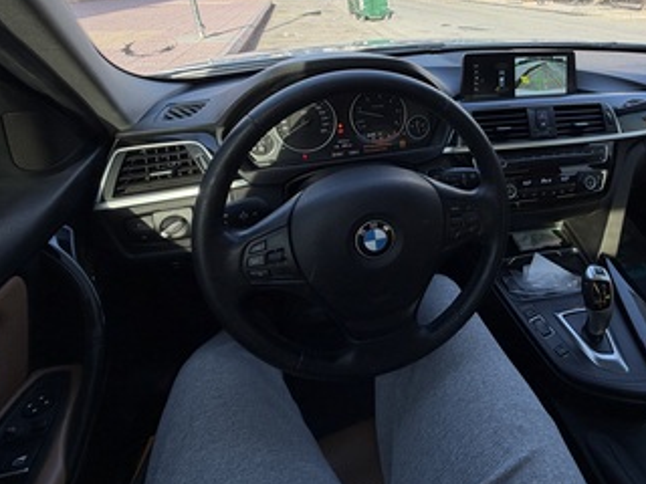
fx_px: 373
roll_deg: +0.9
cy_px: 146
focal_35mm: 20
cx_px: 441
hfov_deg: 78.5
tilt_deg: -25.0
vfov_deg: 63.6
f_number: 2.2
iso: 50
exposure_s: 1/279
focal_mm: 2.22
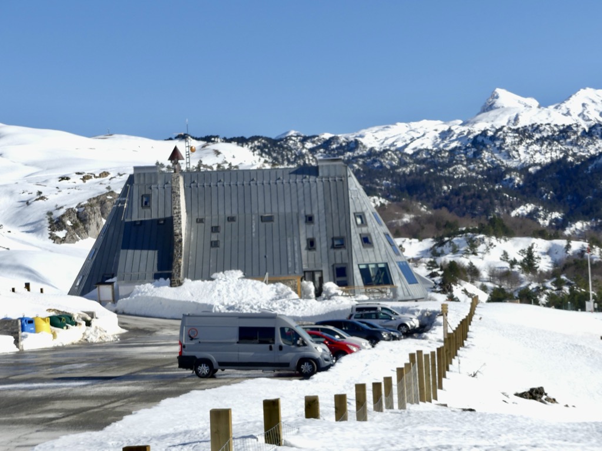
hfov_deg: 23.6
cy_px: 226
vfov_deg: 17.8
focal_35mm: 83
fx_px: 1443
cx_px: 301
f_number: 4
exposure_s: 1/800
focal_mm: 15
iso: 100
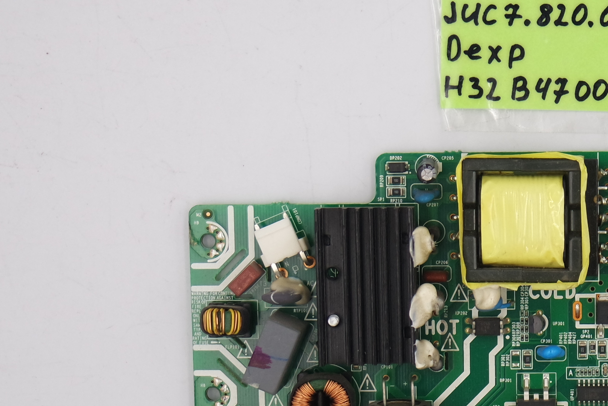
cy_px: 305
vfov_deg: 12.2
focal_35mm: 112
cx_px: 616
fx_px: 1891
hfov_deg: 17.8
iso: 160
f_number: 5
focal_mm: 18
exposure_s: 1/125
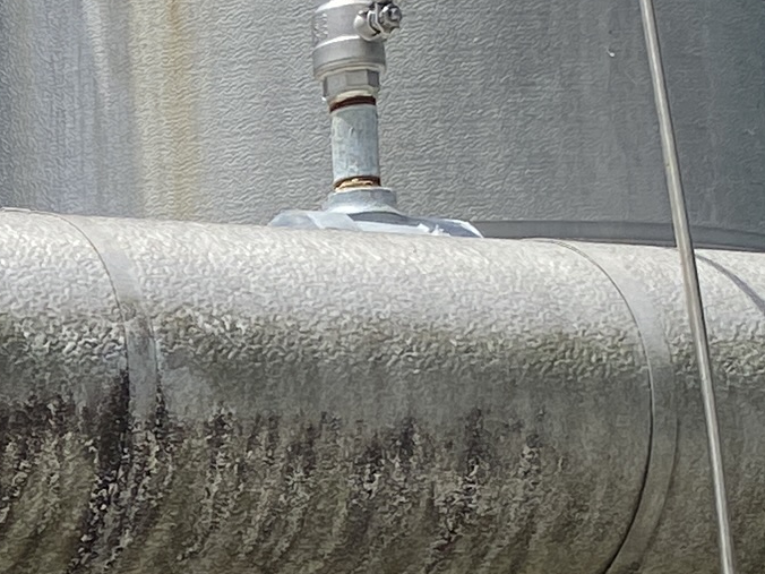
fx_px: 3425
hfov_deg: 11.7
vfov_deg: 9.4
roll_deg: +1.1
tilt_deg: +4.5
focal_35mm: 155
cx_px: -669
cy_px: 700
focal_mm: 4.25
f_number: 1.8
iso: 32
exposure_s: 1/2513
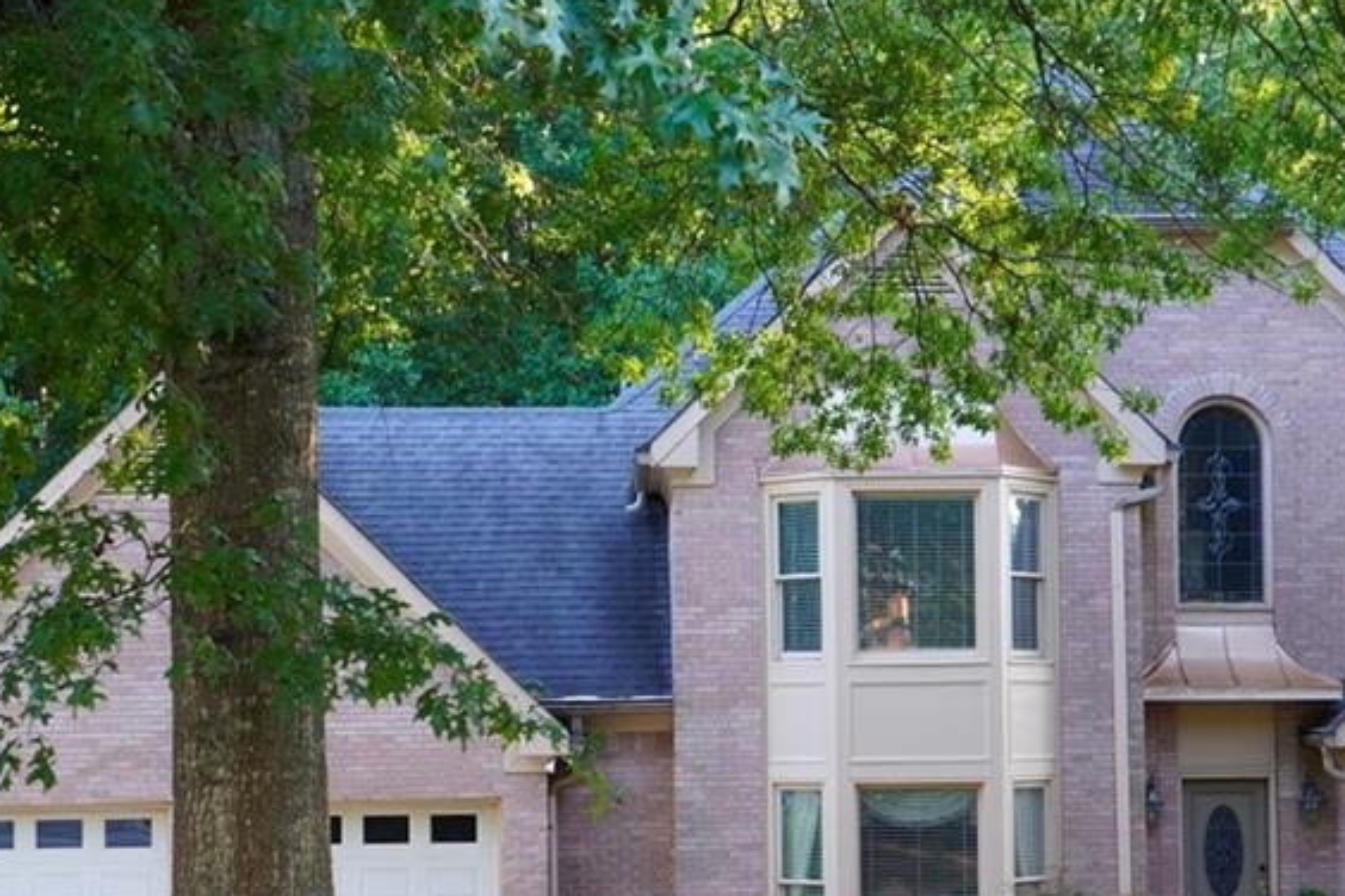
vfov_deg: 19.6
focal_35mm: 69
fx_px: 2578
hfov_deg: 29.2
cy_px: 670
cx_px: 806
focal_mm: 38
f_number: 5.6
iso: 800
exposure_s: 1/125
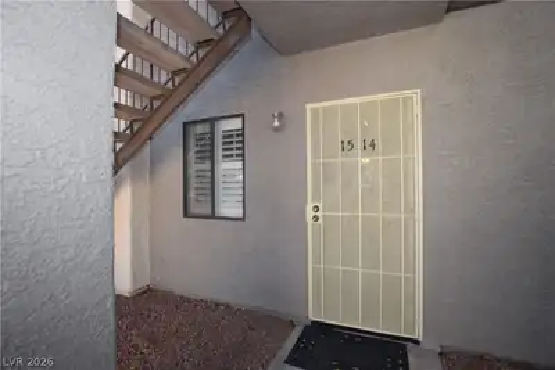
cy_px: 185
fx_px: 231
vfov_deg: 77.4
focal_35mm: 15
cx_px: 278
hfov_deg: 100.4
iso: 200
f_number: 5.6
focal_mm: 10
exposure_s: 1/125
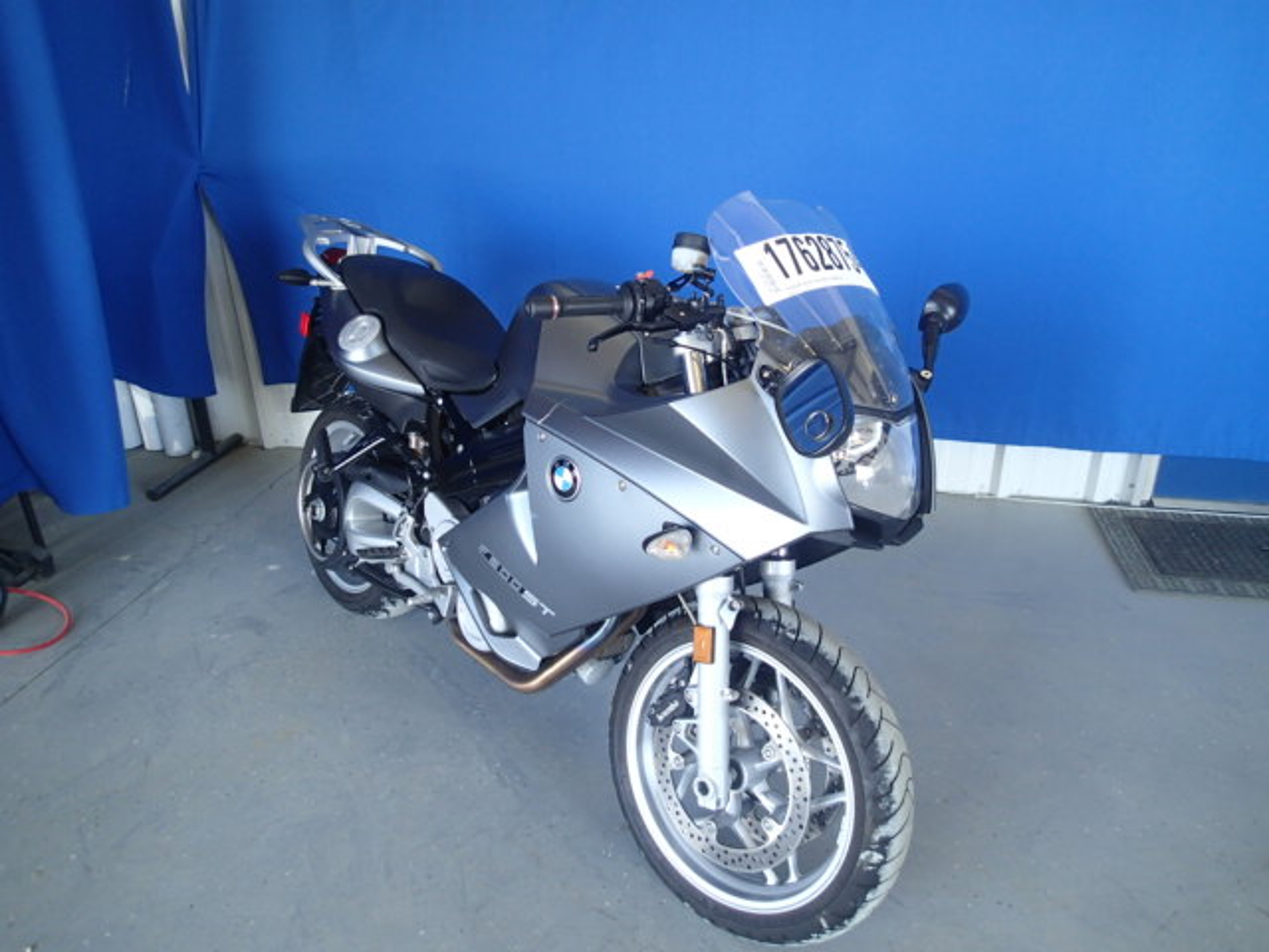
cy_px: 476
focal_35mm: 25
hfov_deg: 69.4
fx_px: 916
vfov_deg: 54.9
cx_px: 634
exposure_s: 1/60
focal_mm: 4.5
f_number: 2
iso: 200
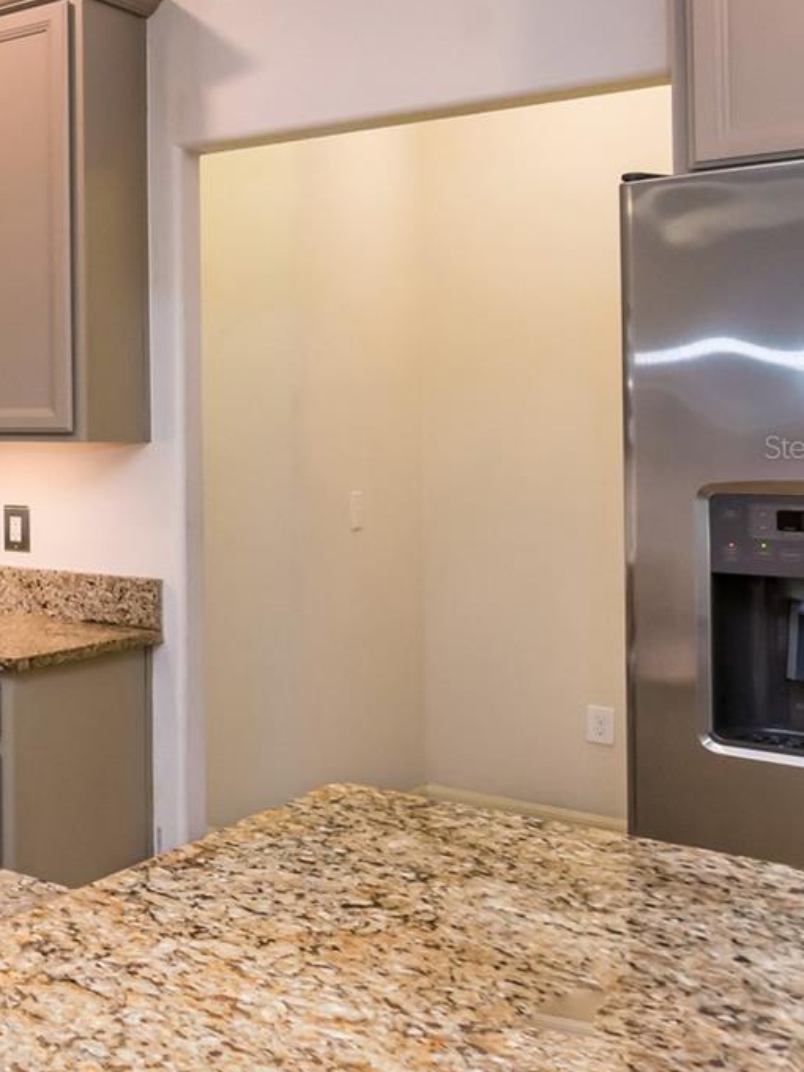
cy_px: 446
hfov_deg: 25.7
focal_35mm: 44
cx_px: -356
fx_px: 1367
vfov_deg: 42.7
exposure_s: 1/60
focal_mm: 13
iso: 1400
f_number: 8
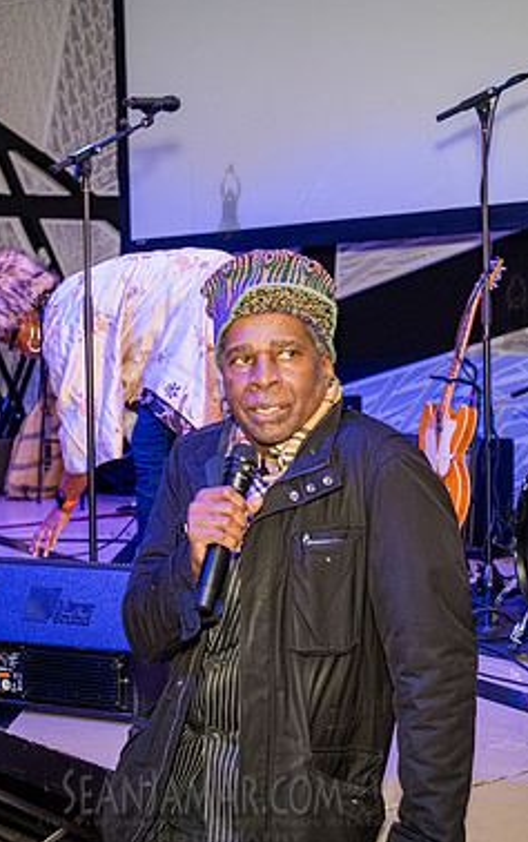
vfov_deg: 32.0
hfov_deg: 20.3
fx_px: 1470
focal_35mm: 64
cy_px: 417
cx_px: 227
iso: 10000
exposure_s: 1/400
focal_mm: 41
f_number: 3.5
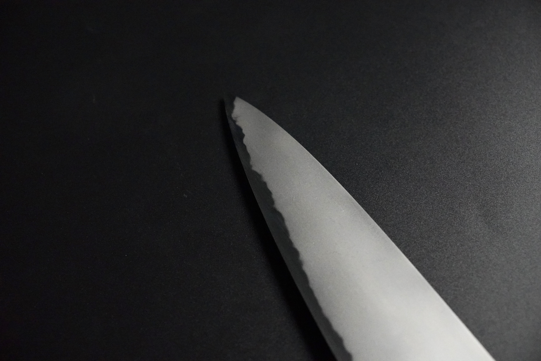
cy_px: 180
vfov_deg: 23.5
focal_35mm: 58
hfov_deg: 34.6
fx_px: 868
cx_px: 270
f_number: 5
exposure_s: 1/160
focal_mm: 38.5
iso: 6400
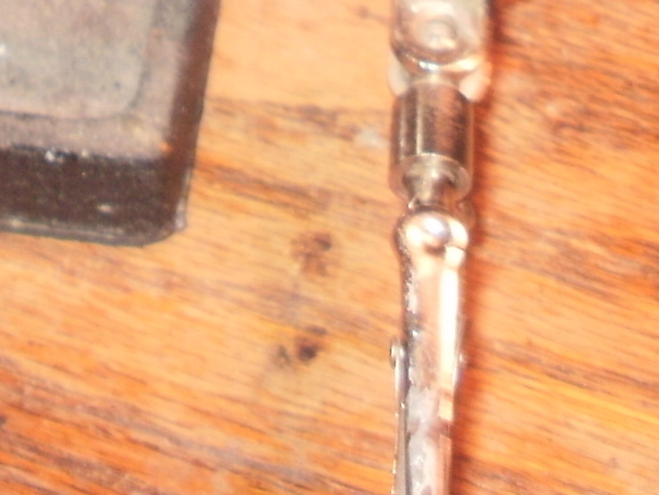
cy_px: -360
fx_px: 2514
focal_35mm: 132
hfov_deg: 14.7
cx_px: 3
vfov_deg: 10.6
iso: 125
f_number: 3.5
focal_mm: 6.3
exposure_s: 1/30
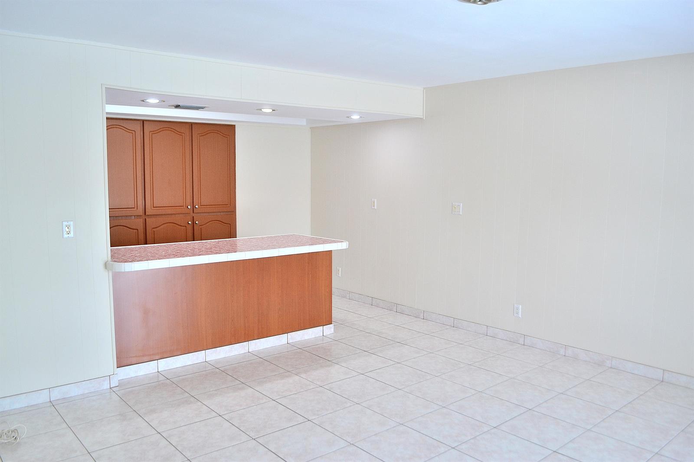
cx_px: 347
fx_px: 520
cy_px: 231
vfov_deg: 47.9
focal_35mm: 27
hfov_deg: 67.4
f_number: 4.5
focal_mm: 18
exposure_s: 1/80
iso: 400
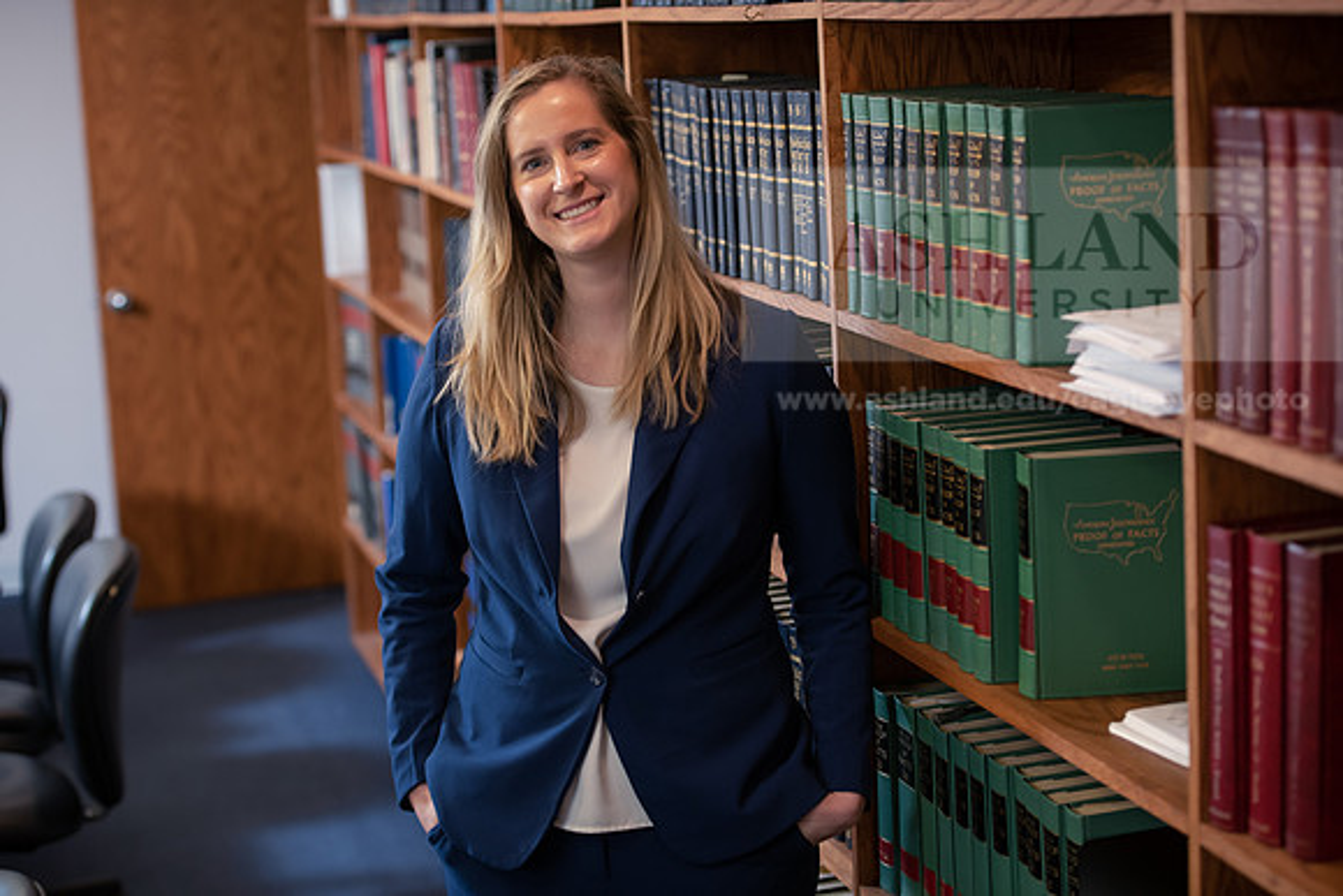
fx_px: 2612
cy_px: 448
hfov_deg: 28.8
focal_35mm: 70
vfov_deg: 19.5
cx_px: 672
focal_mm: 70
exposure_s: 1/125
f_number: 3.2
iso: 800
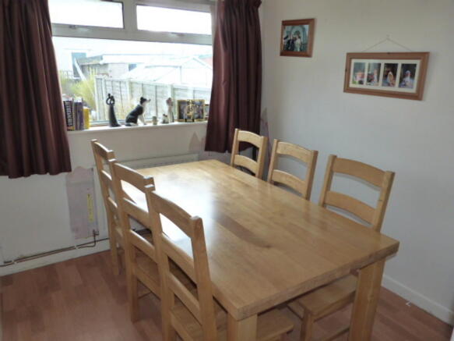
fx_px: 328
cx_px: 227
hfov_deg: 69.4
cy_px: 170
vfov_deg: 54.9
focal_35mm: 25
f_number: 2.8
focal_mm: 4.5
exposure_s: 1/60
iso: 160
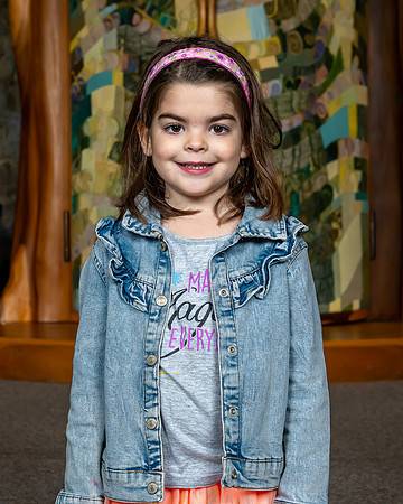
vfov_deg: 21.5
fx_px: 1329
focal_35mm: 89
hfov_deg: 17.2
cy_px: 220
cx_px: 200
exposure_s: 1/200
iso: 500
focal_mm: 50
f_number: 7.1
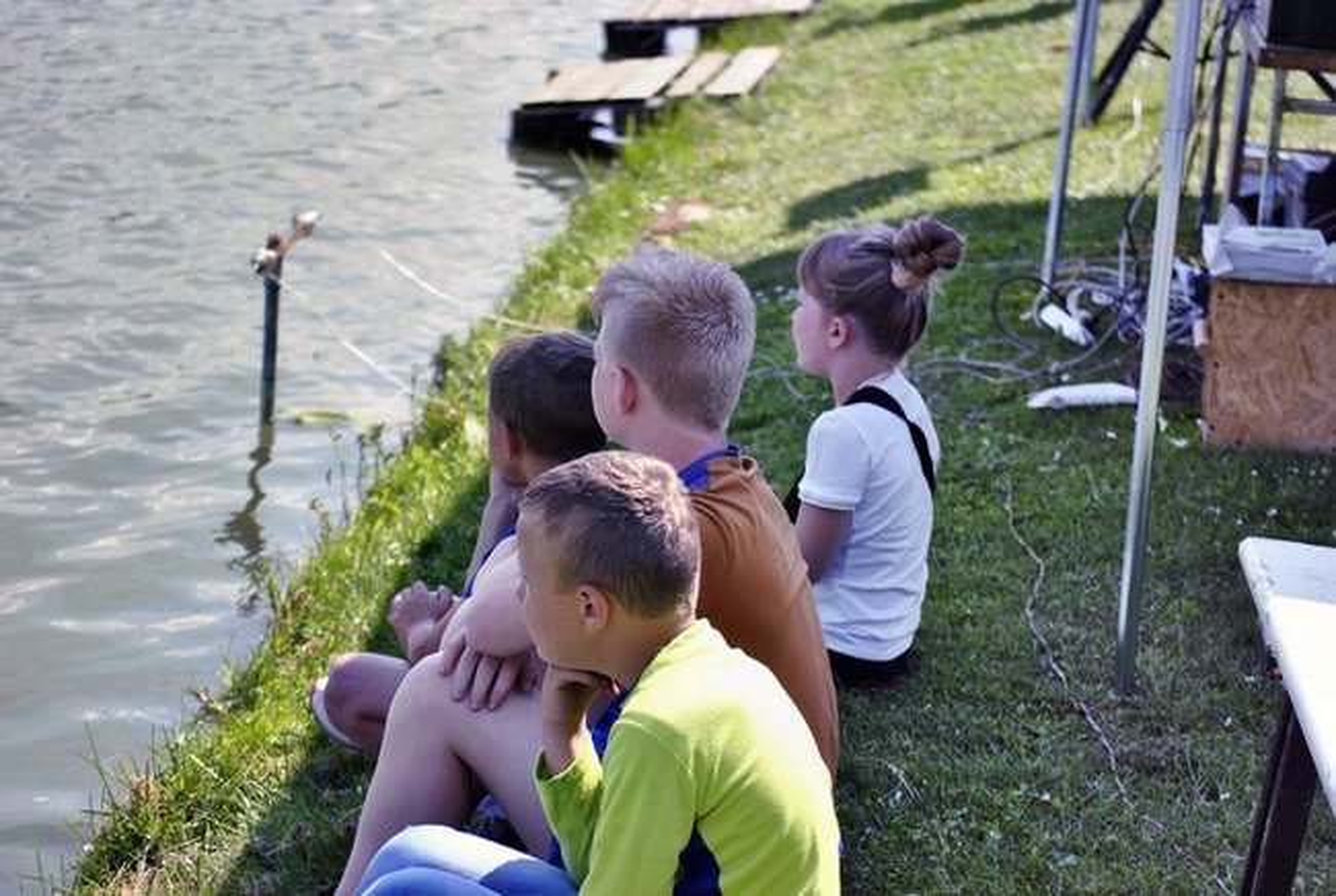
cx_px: 668
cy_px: 448
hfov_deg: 20.9
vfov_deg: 14.1
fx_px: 3625
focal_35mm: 98
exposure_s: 1/640
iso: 200
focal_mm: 65
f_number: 4.2
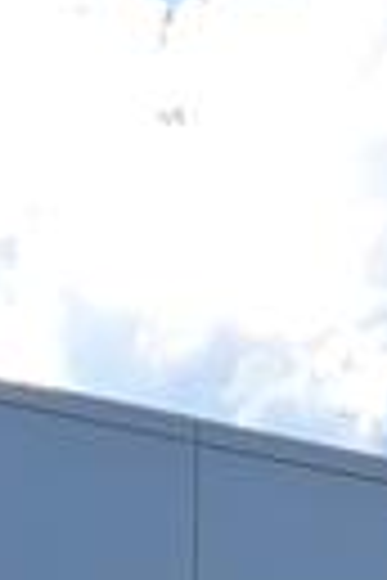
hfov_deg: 5.7
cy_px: 1996
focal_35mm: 238
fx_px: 3837
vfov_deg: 7.2
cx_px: -122
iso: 25
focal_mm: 5.4
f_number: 1.8
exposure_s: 1/1195
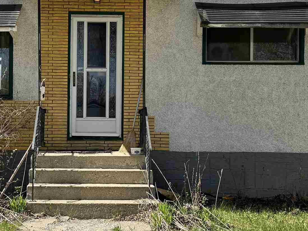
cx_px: 99
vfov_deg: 21.9
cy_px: 116
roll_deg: -0.6
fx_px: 596
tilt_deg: +1.1
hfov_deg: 28.7
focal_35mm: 67
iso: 80
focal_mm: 6.76
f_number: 1.78
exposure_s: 1/3096
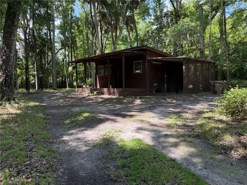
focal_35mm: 24
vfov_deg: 56.8
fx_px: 171
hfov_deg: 71.6
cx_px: 124
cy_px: 92
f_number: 1.78
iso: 100
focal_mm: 6.76
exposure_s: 1/501
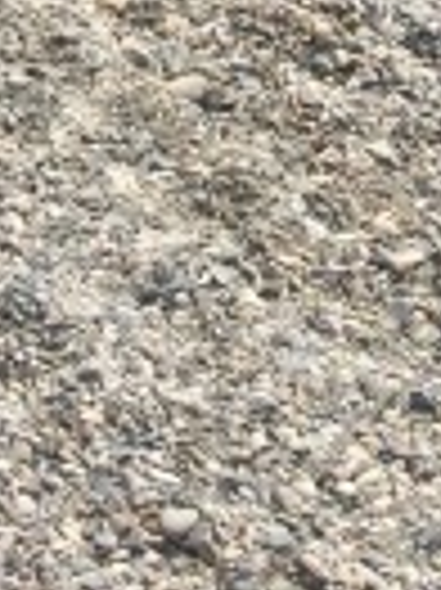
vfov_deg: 9.0
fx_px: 3267
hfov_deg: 7.6
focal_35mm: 192
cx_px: -243
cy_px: -959
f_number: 2.2
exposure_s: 1/4566
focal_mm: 4.15
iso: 32
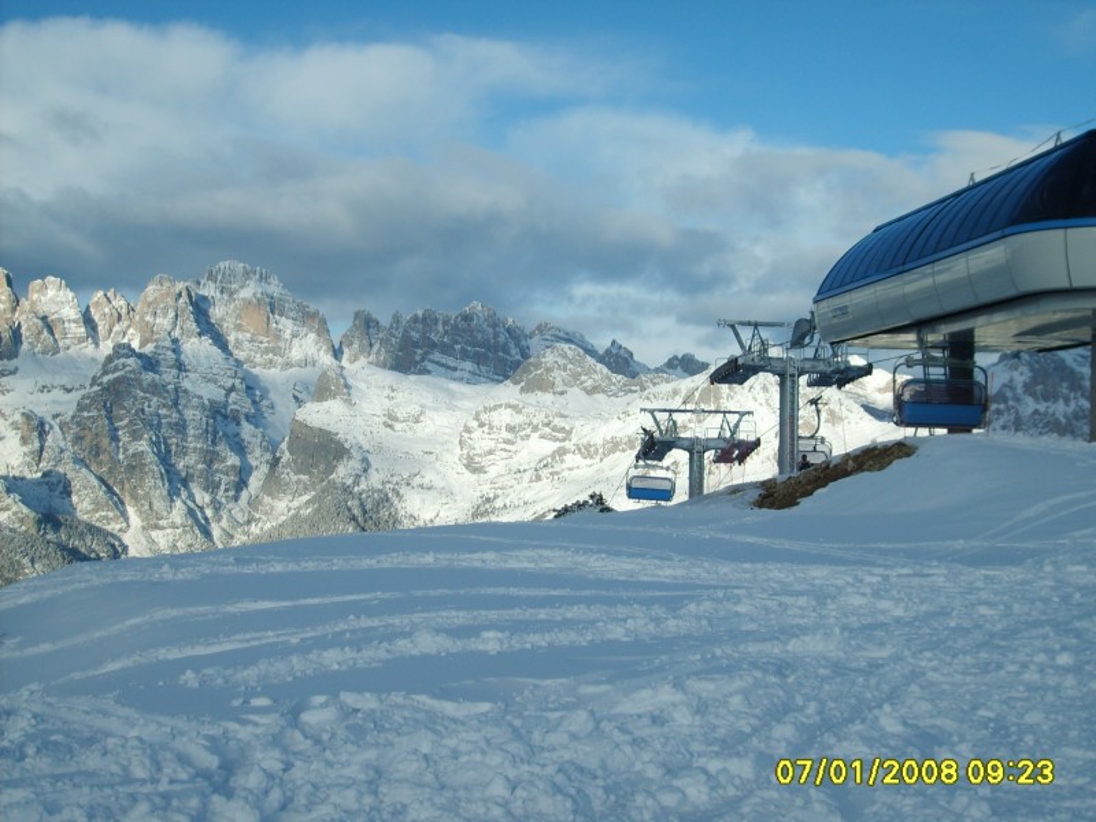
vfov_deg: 28.0
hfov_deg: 36.8
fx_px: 1646
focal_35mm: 52
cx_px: 548
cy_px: 411
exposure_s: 1/180
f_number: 8.4
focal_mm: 8.7
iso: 50
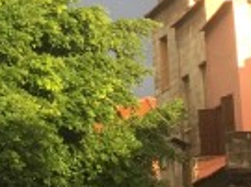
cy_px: -89
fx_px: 1594
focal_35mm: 220
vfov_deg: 6.7
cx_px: -264
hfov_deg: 8.5
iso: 32
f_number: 2.2
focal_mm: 4.15
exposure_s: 1/329
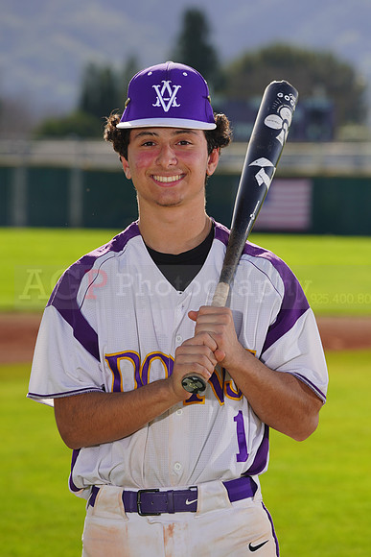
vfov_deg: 9.0
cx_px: 186
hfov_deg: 6.0
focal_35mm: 229
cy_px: 278
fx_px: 3538
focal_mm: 229
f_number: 9
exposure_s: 1/250
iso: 100
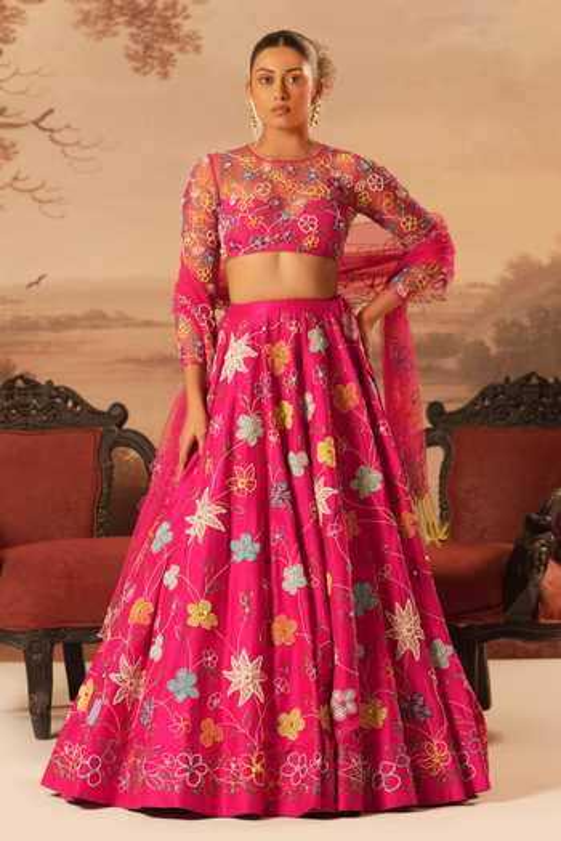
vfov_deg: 23.9
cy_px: 420
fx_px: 1987
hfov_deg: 16.1
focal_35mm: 85
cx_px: 280
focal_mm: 85
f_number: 4
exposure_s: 1/125
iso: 1600
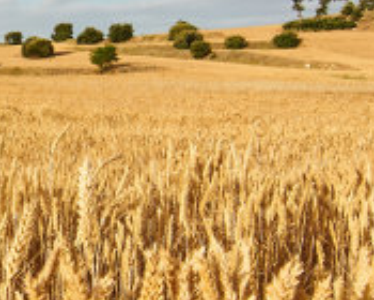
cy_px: 139
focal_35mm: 59
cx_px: -38
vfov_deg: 25.8
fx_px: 653
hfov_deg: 28.9
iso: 320
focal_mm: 12
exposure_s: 1/200
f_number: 16
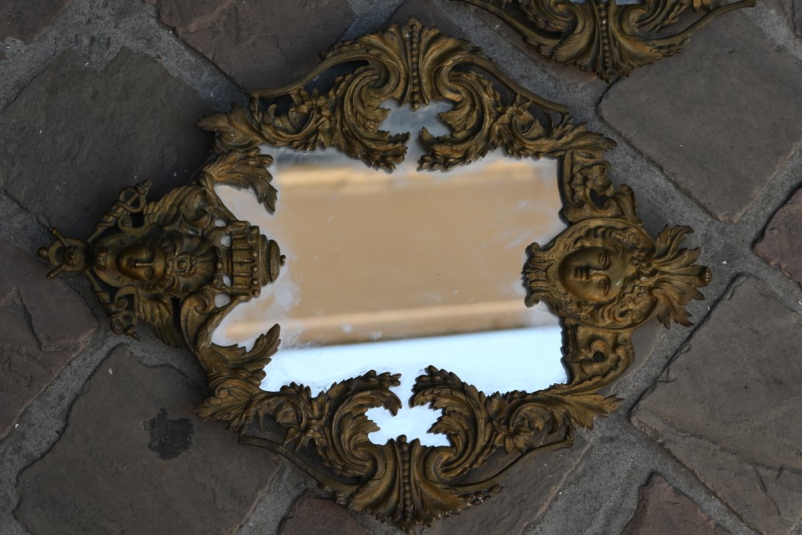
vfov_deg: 18.9
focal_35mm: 72
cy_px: 268
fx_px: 1604
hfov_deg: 28.1
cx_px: 401
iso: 180
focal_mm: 48
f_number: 5.6
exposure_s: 1/250
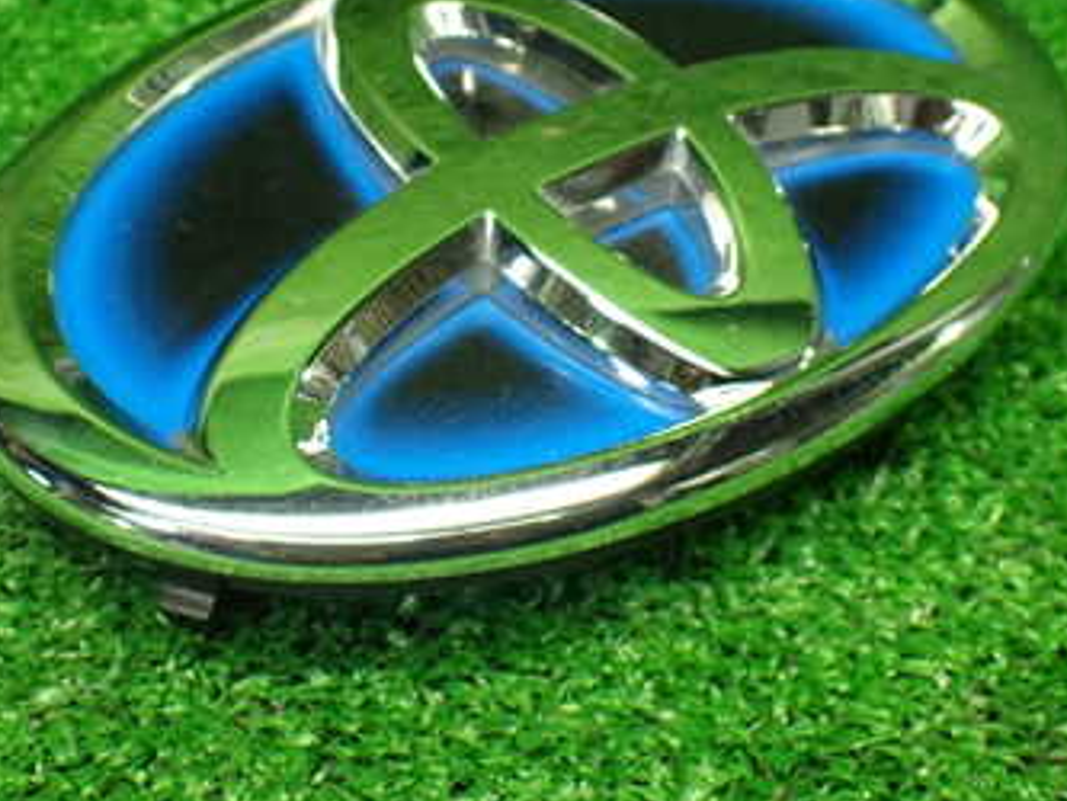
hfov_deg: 35.5
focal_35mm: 54
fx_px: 1665
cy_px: 221
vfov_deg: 26.8
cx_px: 477
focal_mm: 5.4
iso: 800
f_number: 2.3
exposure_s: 1/100
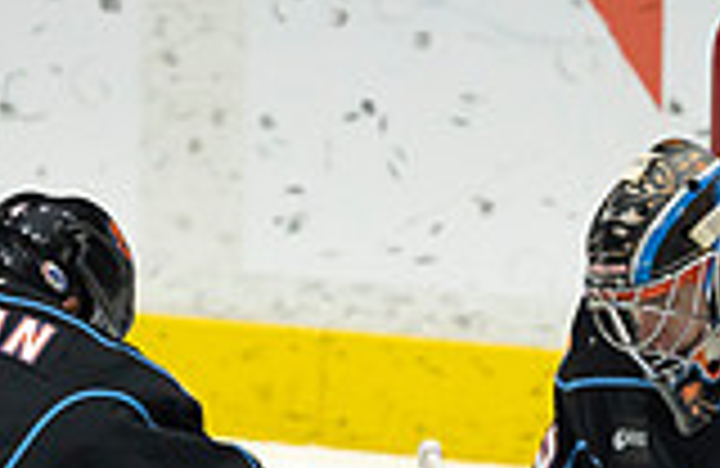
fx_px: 52810
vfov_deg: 0.5
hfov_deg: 0.8
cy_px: 819
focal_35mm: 2661
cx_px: 295
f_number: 4
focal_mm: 600
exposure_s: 1/640
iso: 1600
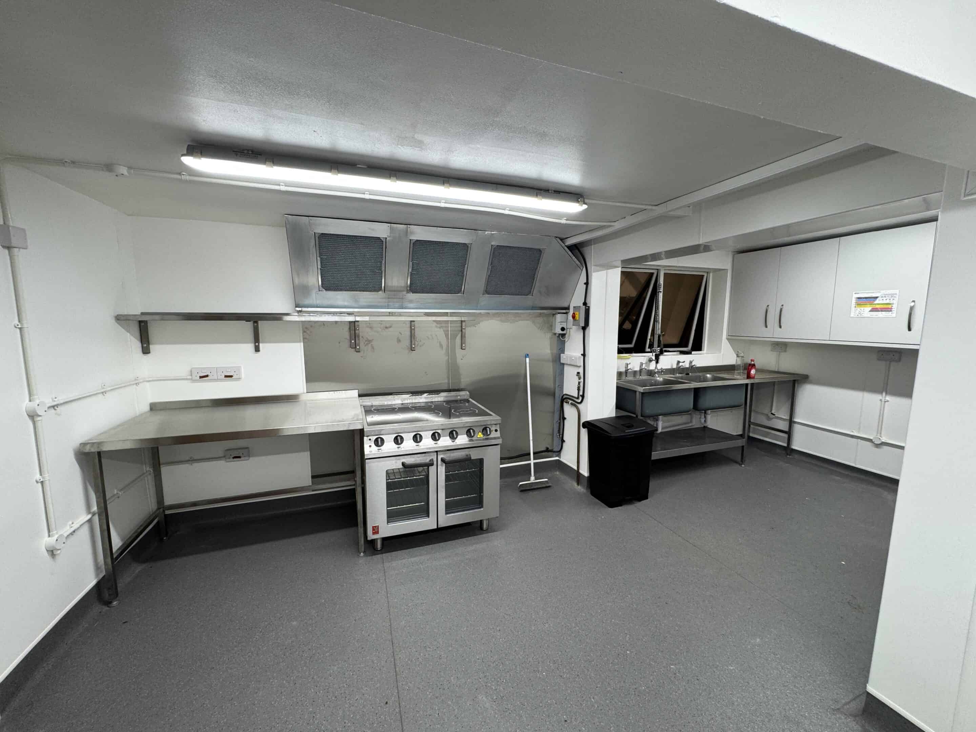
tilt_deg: -7.4
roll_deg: -0.1
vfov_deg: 85.7
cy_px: 366
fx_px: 395
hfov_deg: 102.1
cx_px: 488
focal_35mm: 14
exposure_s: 1/100
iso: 125
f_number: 2.2
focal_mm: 2.22
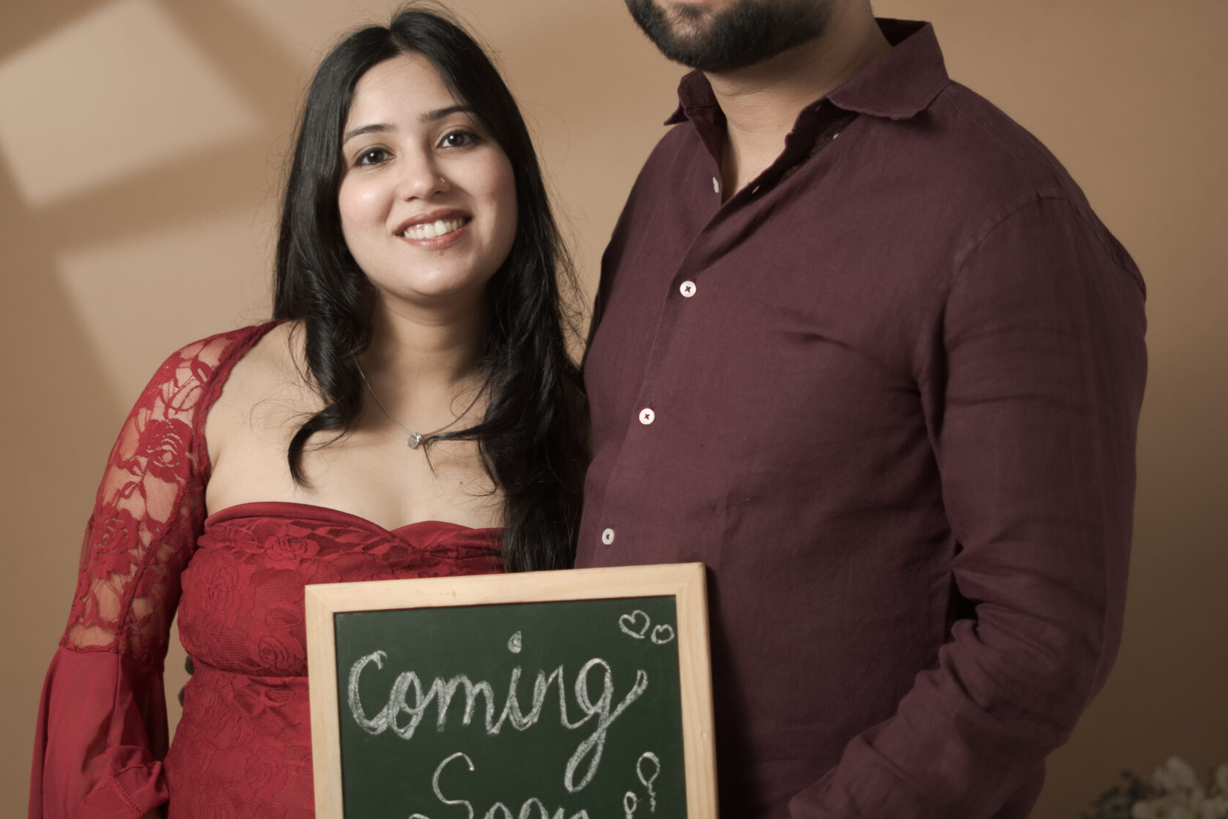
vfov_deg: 18.0
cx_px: 606
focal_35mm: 76
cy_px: 419
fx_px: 2592
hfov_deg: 26.6
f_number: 1.8
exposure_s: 1/200
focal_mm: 50
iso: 500
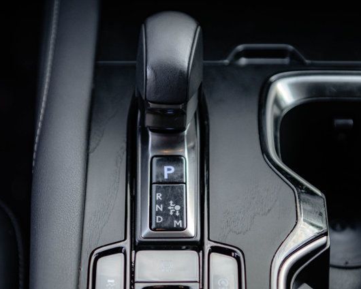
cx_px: 168
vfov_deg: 18.1
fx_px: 908
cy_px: 144
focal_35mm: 85
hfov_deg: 22.5
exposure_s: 1/250
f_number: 2.8
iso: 500
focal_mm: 50
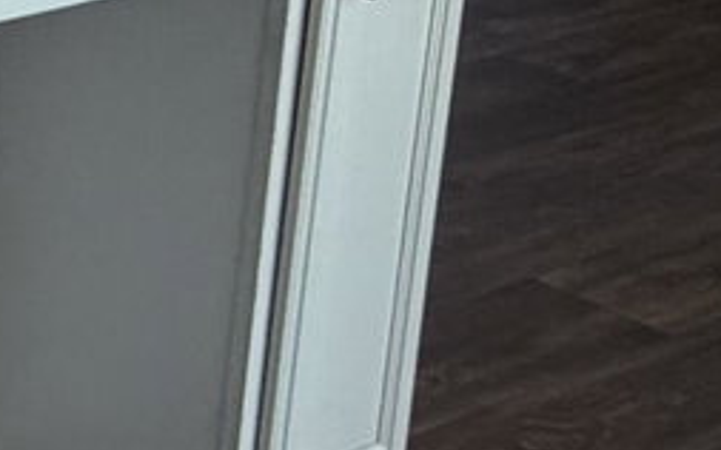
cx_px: -1114
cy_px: -484
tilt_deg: -5.5
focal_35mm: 94
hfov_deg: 13.7
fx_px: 1847
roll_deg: -1.2
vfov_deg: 12.1
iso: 200
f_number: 2.2
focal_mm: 2.22
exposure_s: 1/120
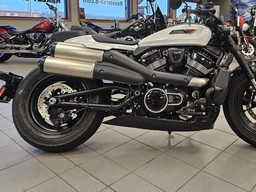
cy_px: 56
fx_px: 244
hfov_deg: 54.6
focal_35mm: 33
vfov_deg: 42.0
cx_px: 162
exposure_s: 1/120
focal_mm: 6.3
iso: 200
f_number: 1.7
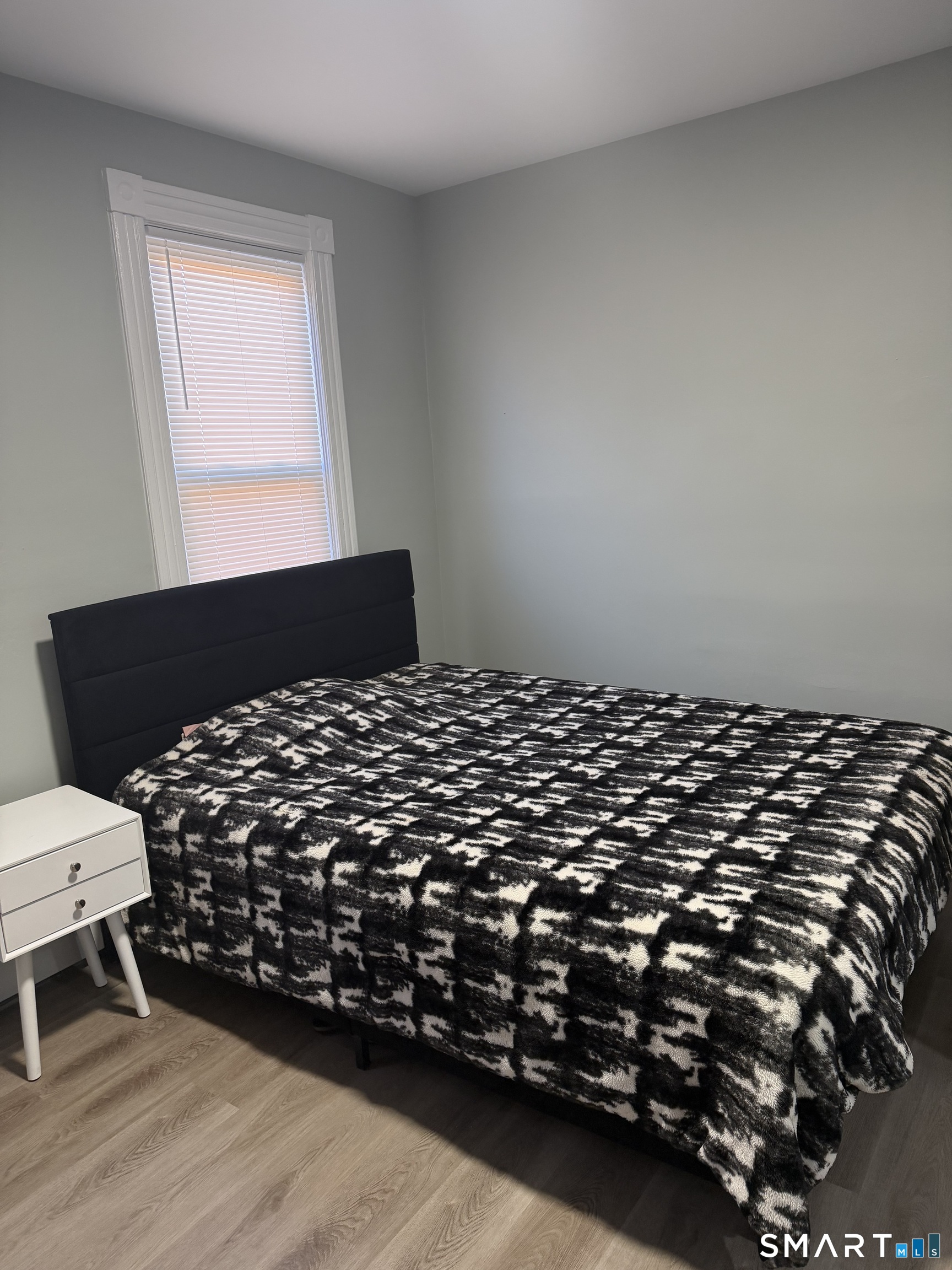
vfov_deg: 71.6
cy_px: 635
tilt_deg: -11.9
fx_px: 880
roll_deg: +3.6
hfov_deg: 56.8
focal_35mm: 24
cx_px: 476
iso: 200
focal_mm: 6.76
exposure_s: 1/60
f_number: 1.78
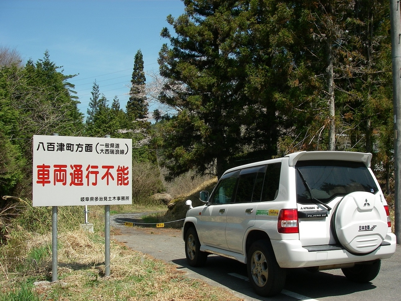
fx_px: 440
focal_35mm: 38
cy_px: 150
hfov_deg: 49.0
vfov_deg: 37.7
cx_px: 200
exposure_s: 1/160
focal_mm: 6.3
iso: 64
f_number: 6.6
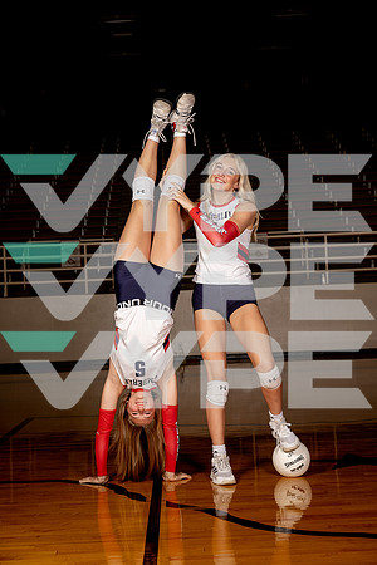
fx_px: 942
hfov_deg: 22.6
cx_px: 188
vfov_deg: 33.4
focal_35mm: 60
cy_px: 282
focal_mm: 60
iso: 100
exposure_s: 1/250
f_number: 5.6
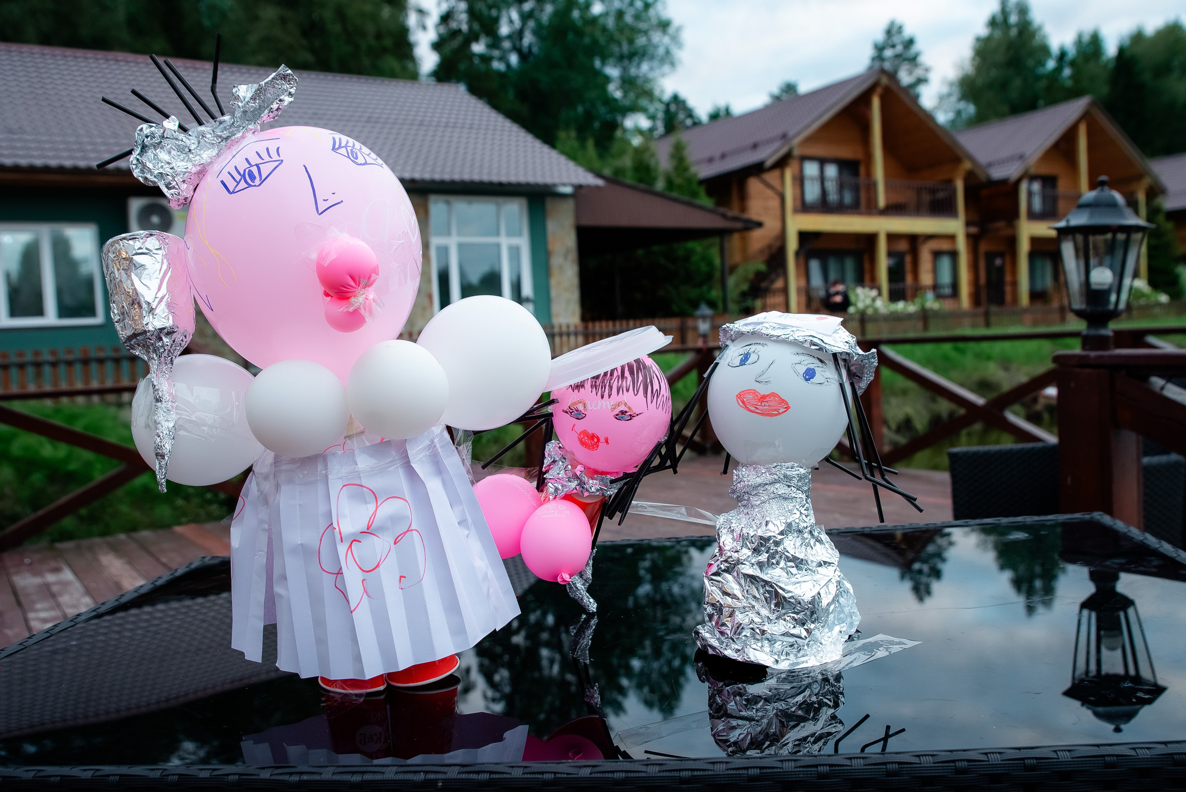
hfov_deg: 56.0
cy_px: 401
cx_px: 609
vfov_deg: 39.1
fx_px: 1116
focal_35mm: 34
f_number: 3.5
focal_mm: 29
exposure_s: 1/160
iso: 500
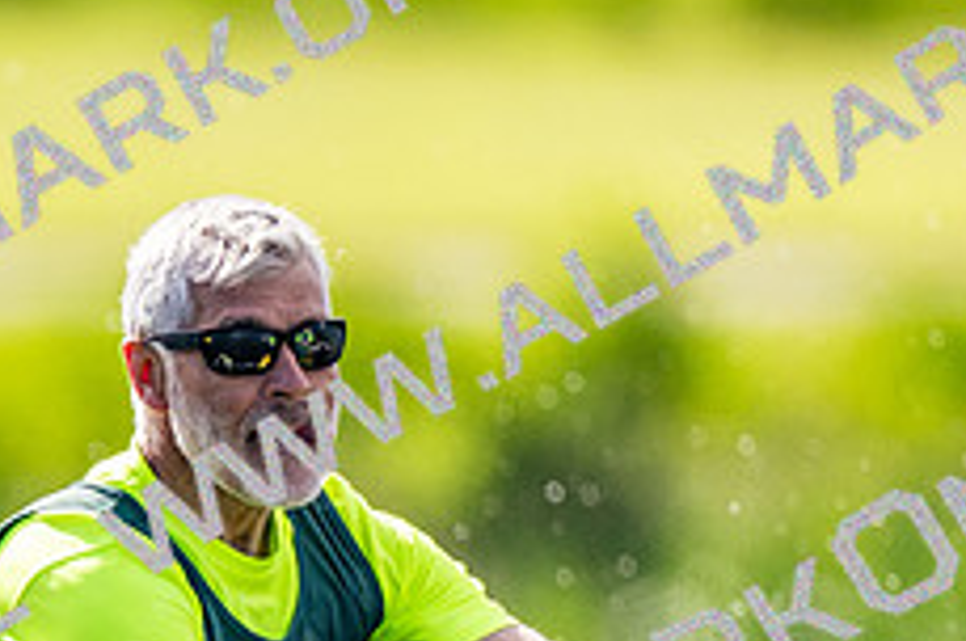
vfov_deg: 0.6
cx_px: -211
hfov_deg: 0.9
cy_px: 645
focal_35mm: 2284
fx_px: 61200
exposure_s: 1/2500
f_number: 4
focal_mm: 600
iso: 360
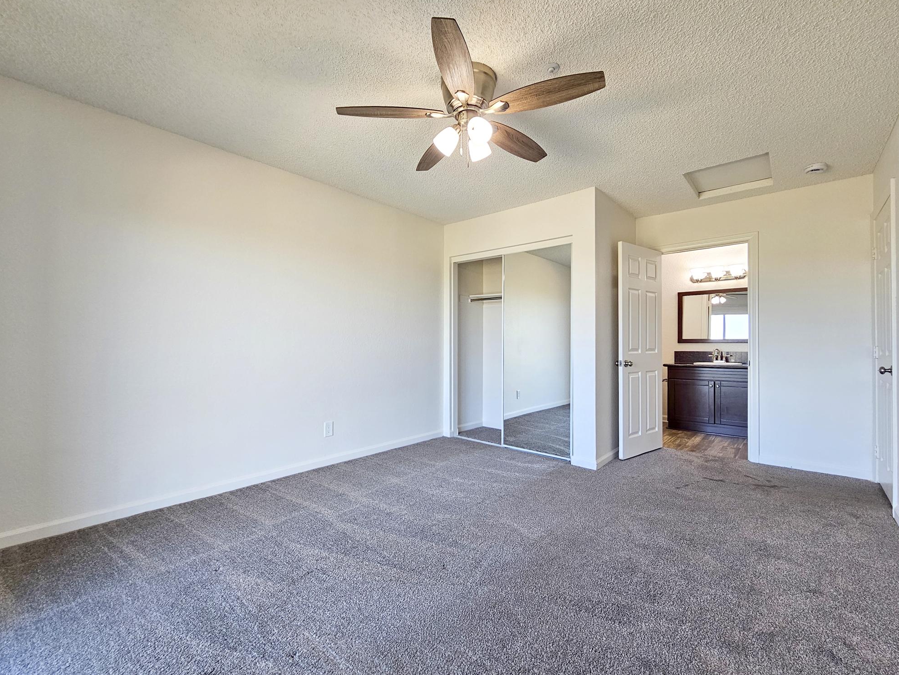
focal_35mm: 14
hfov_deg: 102.1
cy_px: 345
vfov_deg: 85.7
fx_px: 364
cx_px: 445
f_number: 2.2
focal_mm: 2.2
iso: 100
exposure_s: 1/60
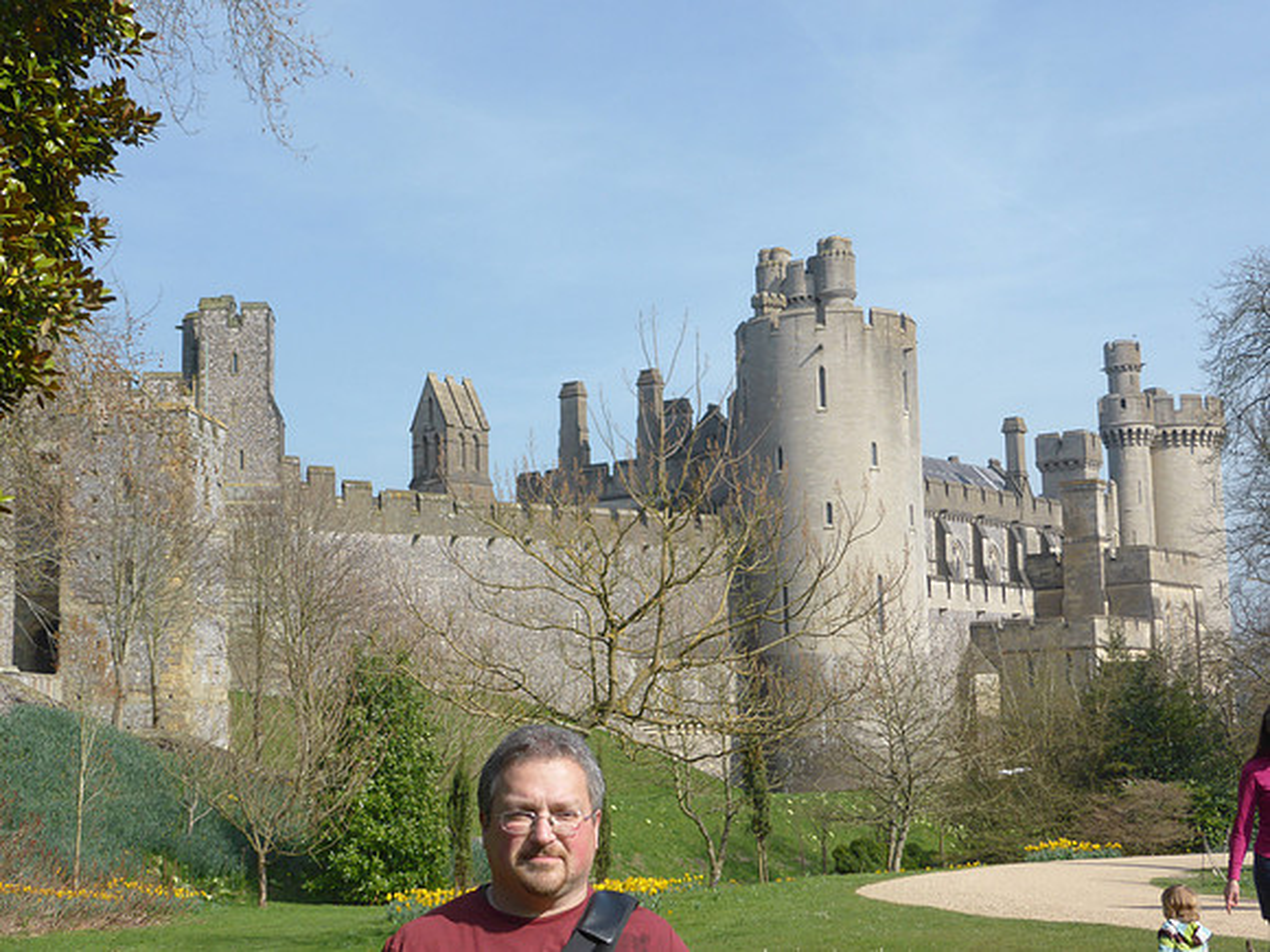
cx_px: 635
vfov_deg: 27.5
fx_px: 1944
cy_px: 476
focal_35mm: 53
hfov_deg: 36.2
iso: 100
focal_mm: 9
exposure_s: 1/800
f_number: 4.4
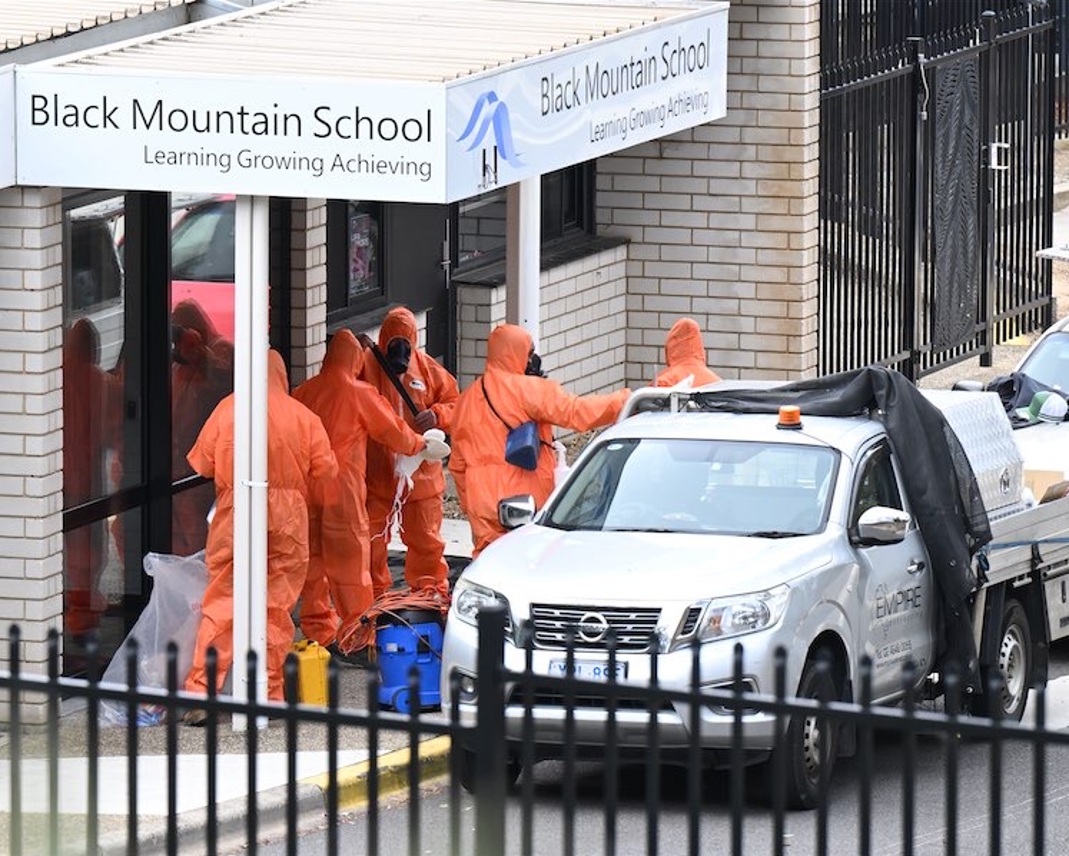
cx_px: 551
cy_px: 428
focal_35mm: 226
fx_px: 7152
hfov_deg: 8.5
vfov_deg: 6.8
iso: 1000
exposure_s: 1/2000
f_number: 4.5
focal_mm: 200
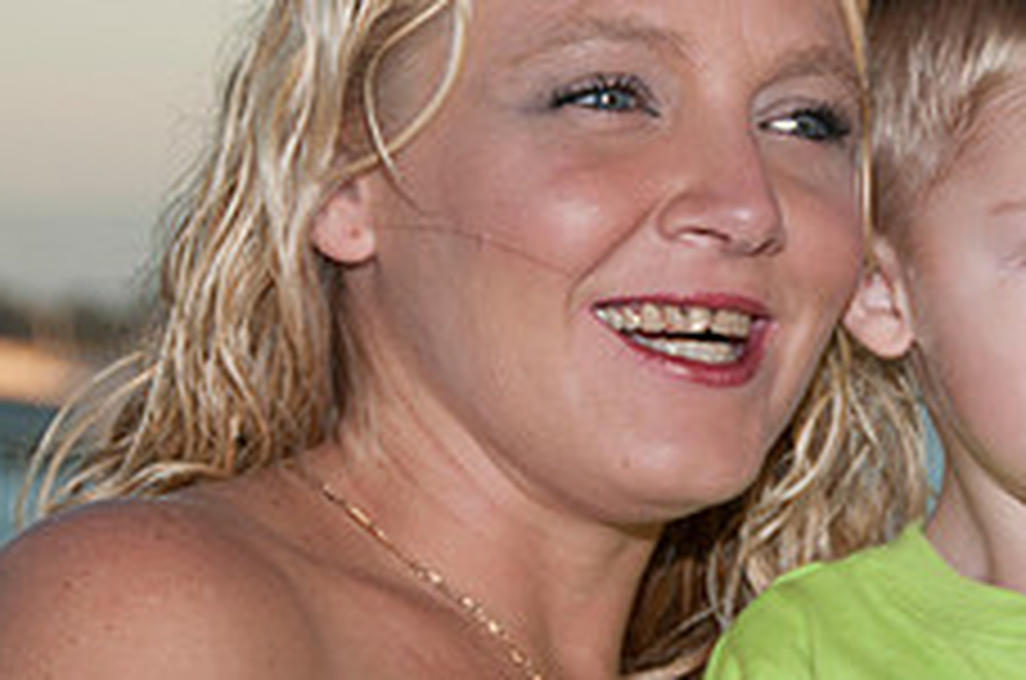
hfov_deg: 7.7
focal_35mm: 267
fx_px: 7594
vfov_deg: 5.1
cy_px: 326
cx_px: 968
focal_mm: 70
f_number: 5.6
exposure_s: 1/250
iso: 100
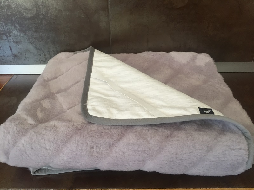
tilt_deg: -35.2
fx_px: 213
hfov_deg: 61.7
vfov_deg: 48.2
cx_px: 127
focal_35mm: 29
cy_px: 95
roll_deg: +0.2
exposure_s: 1/33
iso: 40
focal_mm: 4.15
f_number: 2.2
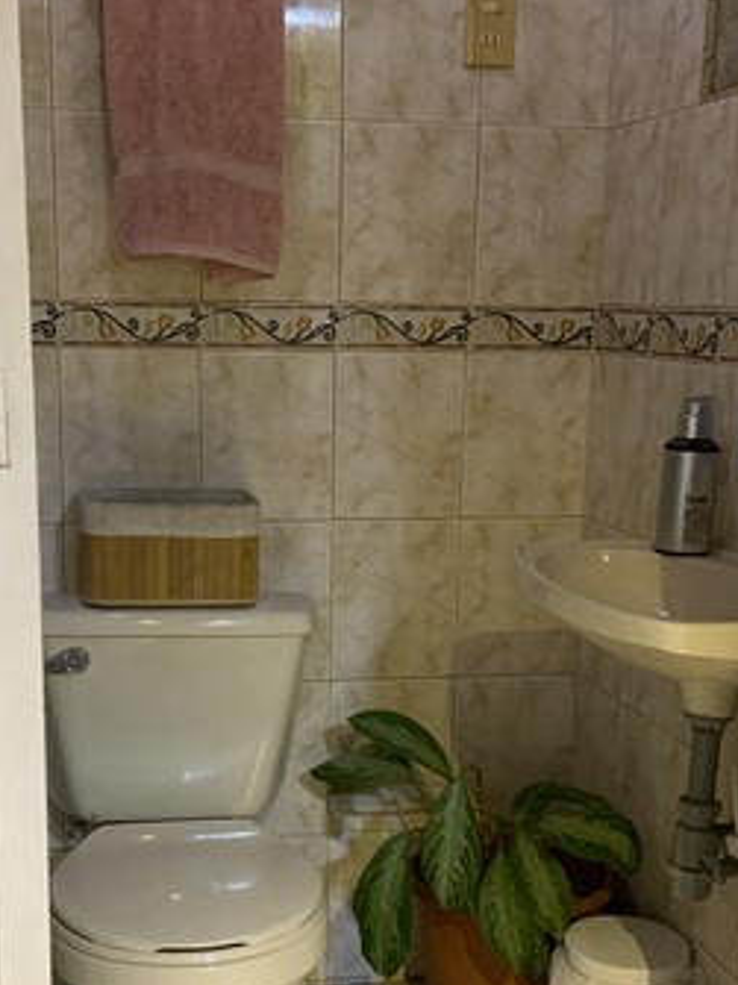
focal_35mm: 52
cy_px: 635
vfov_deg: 36.5
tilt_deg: -12.8
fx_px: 1479
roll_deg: -1.4
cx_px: 329
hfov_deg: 28.0
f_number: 1.8
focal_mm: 3
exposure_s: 1/60
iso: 125
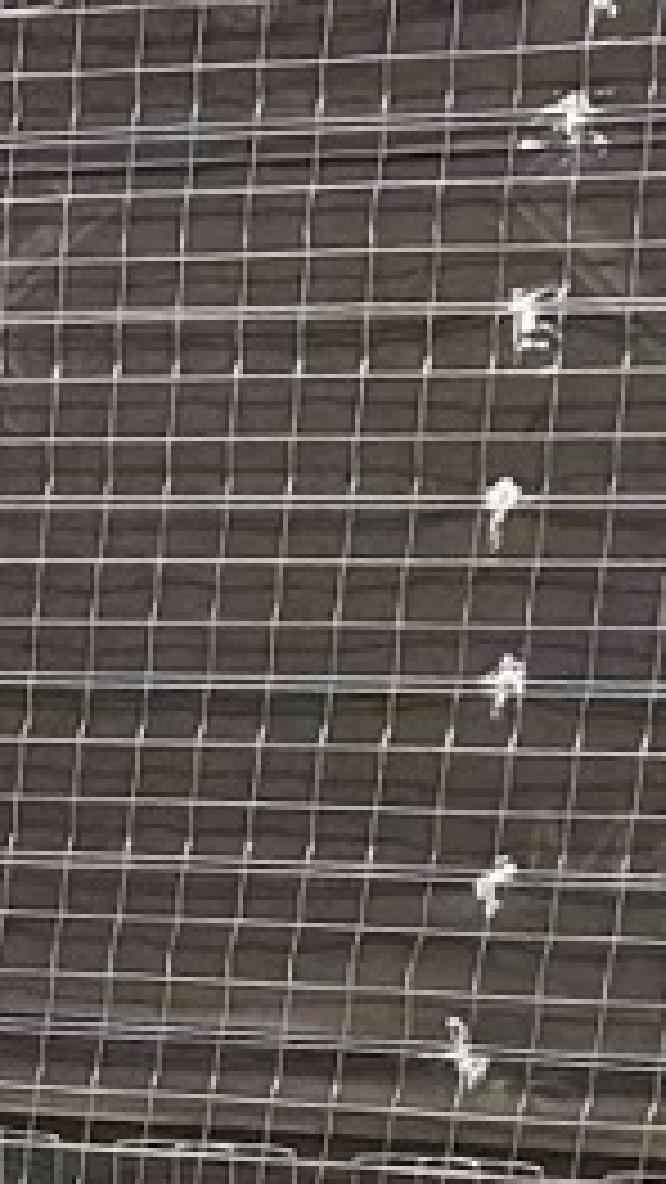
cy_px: 1603
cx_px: -1422
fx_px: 2699
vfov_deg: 21.9
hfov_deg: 9.9
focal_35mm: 86
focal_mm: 2.24
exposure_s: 1/1250
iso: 54
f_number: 2.2
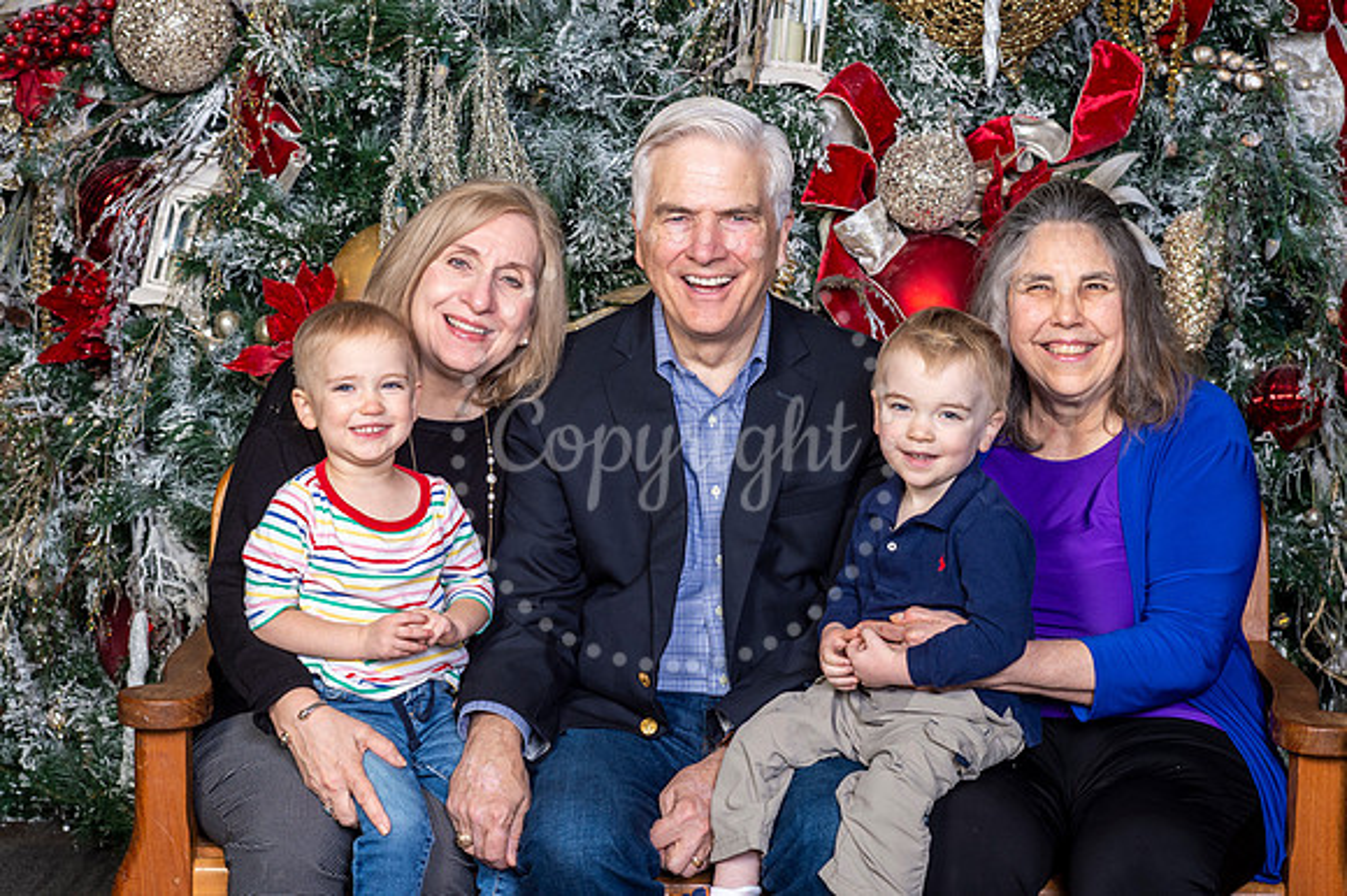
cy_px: 448
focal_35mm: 85
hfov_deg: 23.9
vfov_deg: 16.1
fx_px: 3178
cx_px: 674
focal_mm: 85
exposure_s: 1/125
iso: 400
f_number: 8
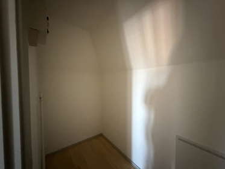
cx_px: 112
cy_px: 84
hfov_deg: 102.0
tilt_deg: -2.8
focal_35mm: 14
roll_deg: +1.3
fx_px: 91
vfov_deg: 85.7
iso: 1000
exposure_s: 1/33
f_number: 2.2
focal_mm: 2.22
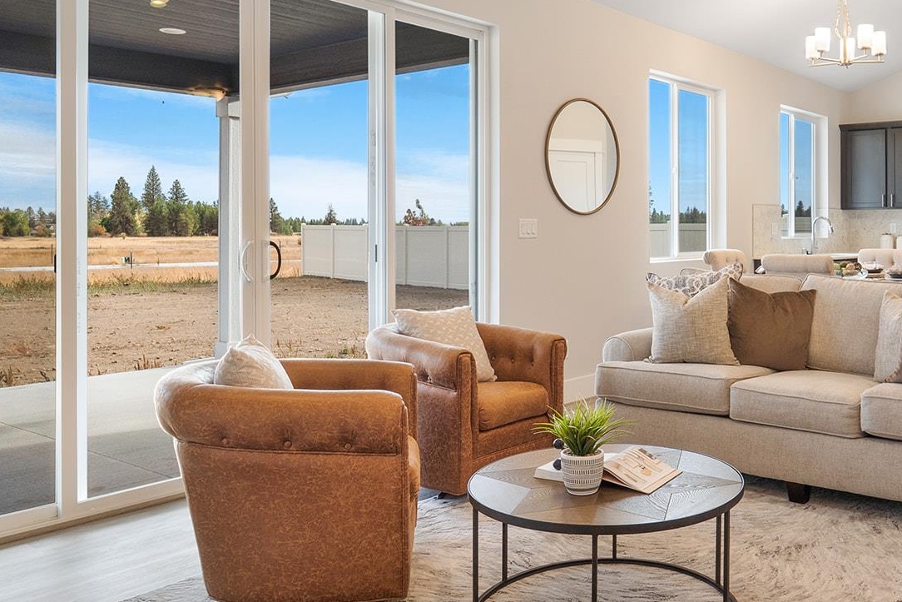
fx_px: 777
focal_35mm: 31
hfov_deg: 58.0
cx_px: 644
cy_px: 260
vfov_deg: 42.2
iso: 320
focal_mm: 14
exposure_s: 1/4
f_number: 8
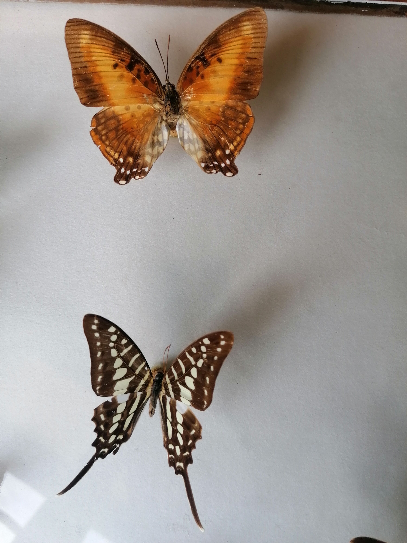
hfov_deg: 51.4
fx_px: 423
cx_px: 204
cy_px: 272
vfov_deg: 65.3
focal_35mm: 27
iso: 50
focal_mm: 4.75
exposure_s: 1/100
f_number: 1.8
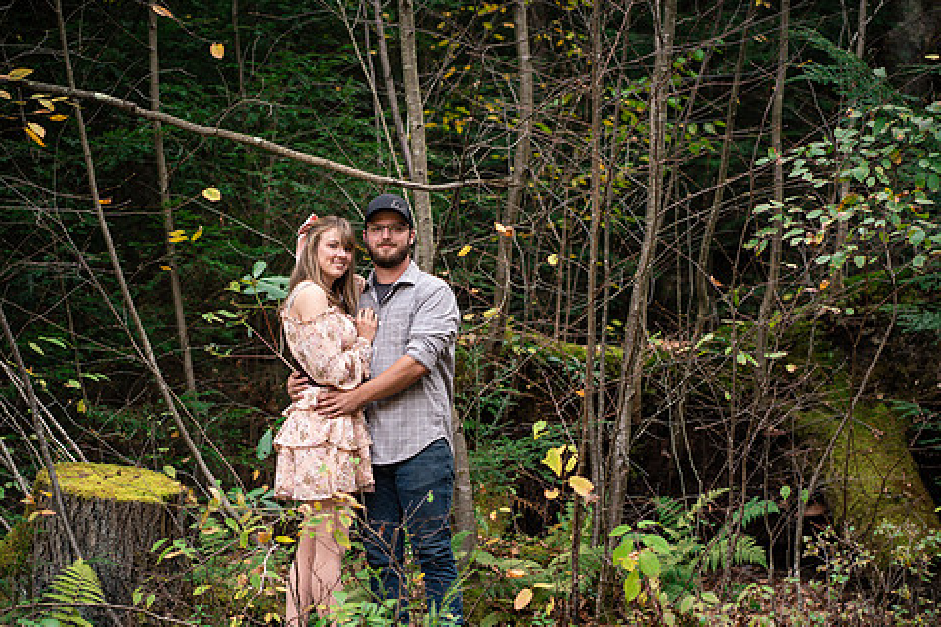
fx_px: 2718
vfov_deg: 13.2
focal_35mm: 104
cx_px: 461
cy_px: 380
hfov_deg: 19.6
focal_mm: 85
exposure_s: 1/1000
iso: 1000
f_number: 2.8
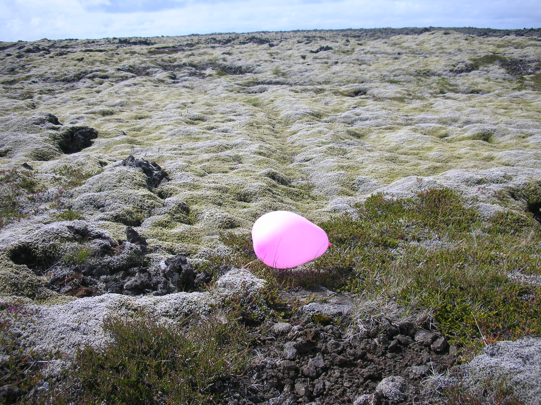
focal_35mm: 35
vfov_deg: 40.7
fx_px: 547
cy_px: 202
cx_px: 270
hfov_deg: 52.6
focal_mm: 5.8
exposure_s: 1/89.6
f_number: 8.5
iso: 50
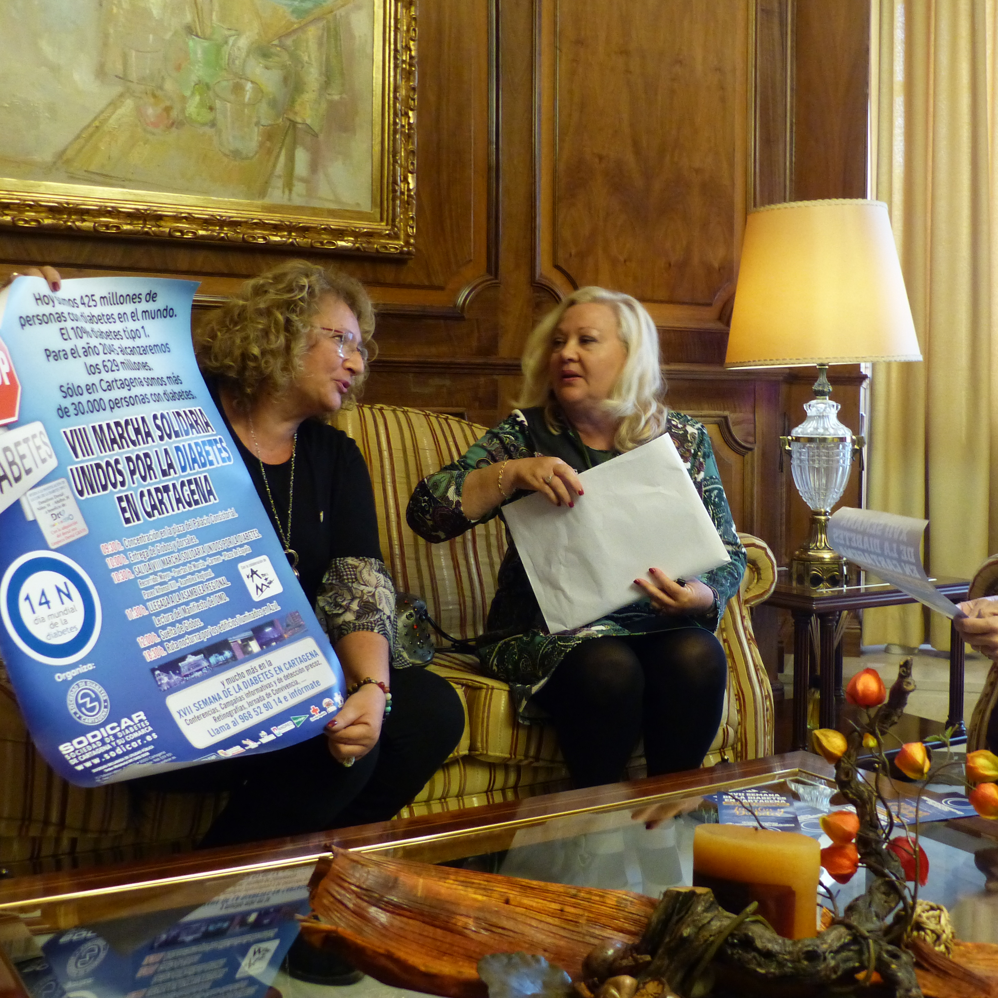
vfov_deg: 40.9
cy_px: 489
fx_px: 1337
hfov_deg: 40.7
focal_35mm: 41
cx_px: 620
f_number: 2.8
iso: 400
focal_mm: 6.2
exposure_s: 1/30
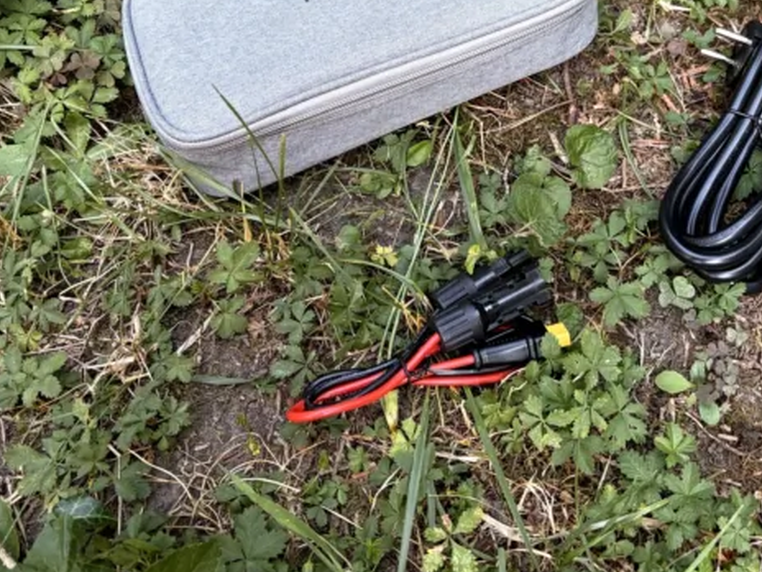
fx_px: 947
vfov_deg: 32.7
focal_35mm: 43
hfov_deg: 43.6
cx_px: 466
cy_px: 122
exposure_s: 1/122
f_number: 1.6
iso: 125
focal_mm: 5.96
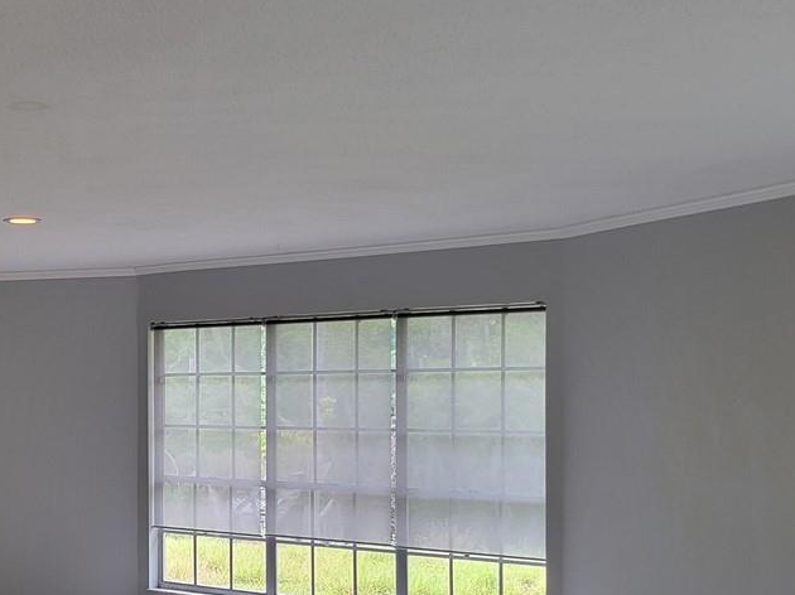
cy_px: 386
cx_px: 5
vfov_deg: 23.9
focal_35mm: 61
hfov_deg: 29.6
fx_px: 1400
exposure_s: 1/120
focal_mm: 6.7
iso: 40
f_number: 1.8
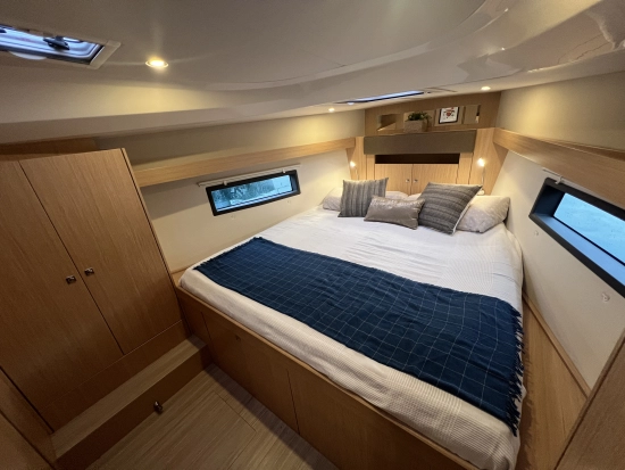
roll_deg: +6.7
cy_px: 235
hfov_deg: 106.2
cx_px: 312
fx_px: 235
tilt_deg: -22.8
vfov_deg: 90.0
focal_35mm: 13
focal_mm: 1.57
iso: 250
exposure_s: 1/74
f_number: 1.8
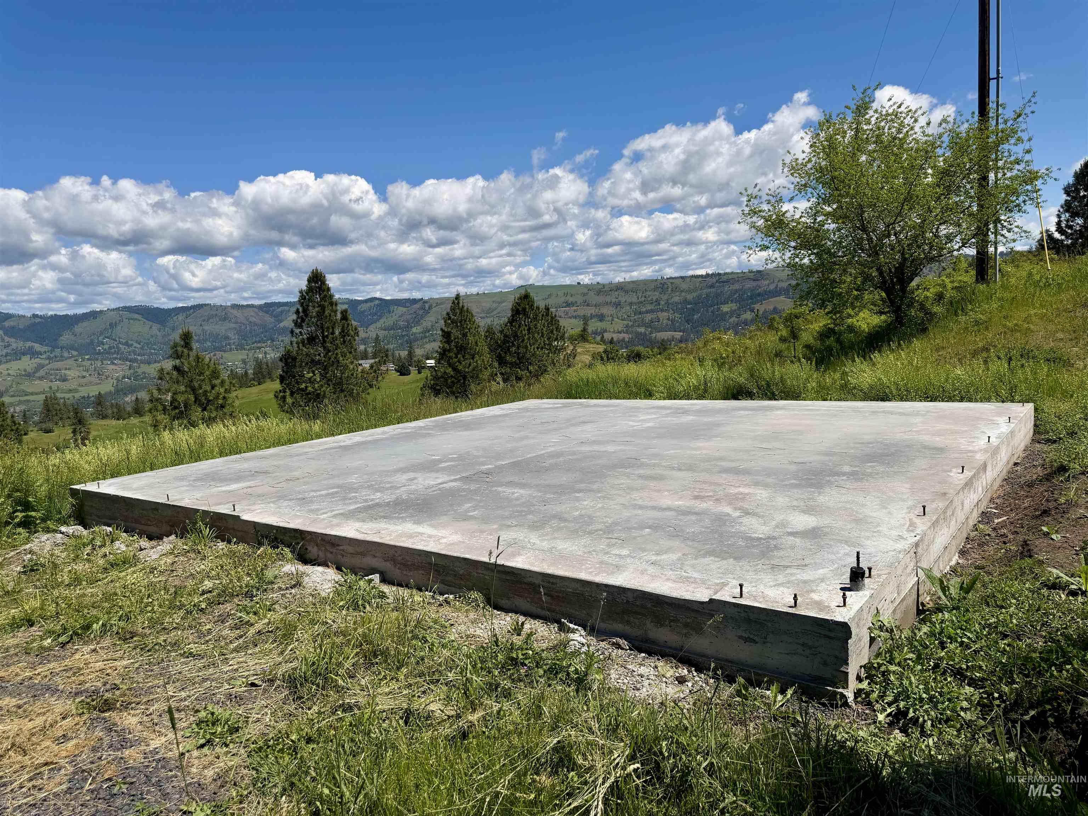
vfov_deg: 56.8
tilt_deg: -6.1
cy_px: 408
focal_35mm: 24
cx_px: 544
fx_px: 754
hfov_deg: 71.6
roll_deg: +3.8
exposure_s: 1/7353
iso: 80
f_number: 1.78
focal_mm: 6.76
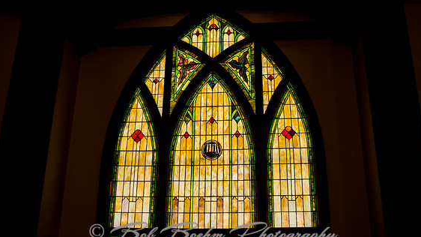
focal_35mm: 34
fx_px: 380
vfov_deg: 34.6
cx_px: 215
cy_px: 139
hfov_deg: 58.0
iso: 220
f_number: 5.6
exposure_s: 1/125
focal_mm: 21
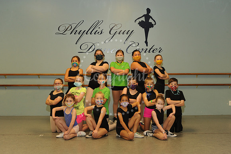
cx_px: 116
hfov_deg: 42.8
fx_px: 295
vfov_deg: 29.2
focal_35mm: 46
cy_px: 77
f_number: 6.3
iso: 1000
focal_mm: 46
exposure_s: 1/60
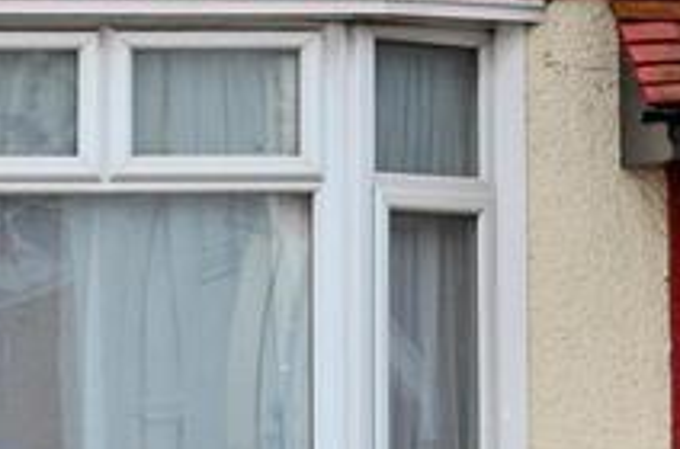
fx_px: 6147
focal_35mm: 326
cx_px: 356
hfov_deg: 6.3
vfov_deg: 4.1
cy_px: -475
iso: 400
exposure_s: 1/160
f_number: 9
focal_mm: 45
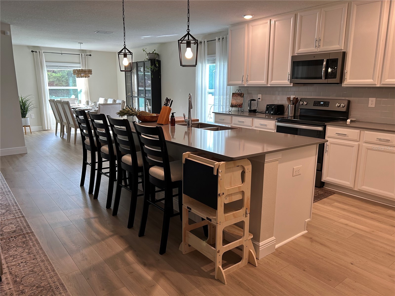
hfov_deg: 67.3
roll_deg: +0.0
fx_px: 297
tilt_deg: -11.4
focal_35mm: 26
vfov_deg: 53.1
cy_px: 148
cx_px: 198
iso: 100
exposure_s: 1/120
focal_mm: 5.7
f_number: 1.5
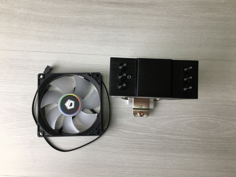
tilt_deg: -86.4
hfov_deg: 60.0
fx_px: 205
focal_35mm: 30
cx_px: 118
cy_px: 90
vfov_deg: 46.8
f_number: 2.2
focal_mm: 4.15
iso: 40
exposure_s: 1/100
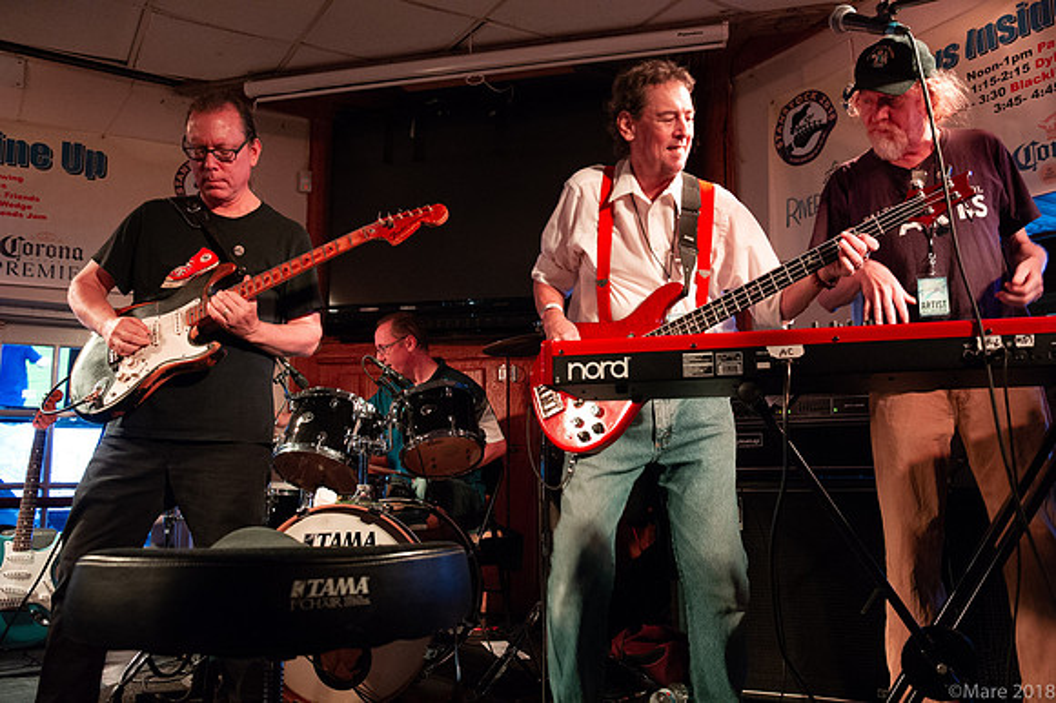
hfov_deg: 60.3
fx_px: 909
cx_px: 528
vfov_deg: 42.3
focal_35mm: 31
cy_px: 352
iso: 6400
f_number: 6.3
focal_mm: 31
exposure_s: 1/50
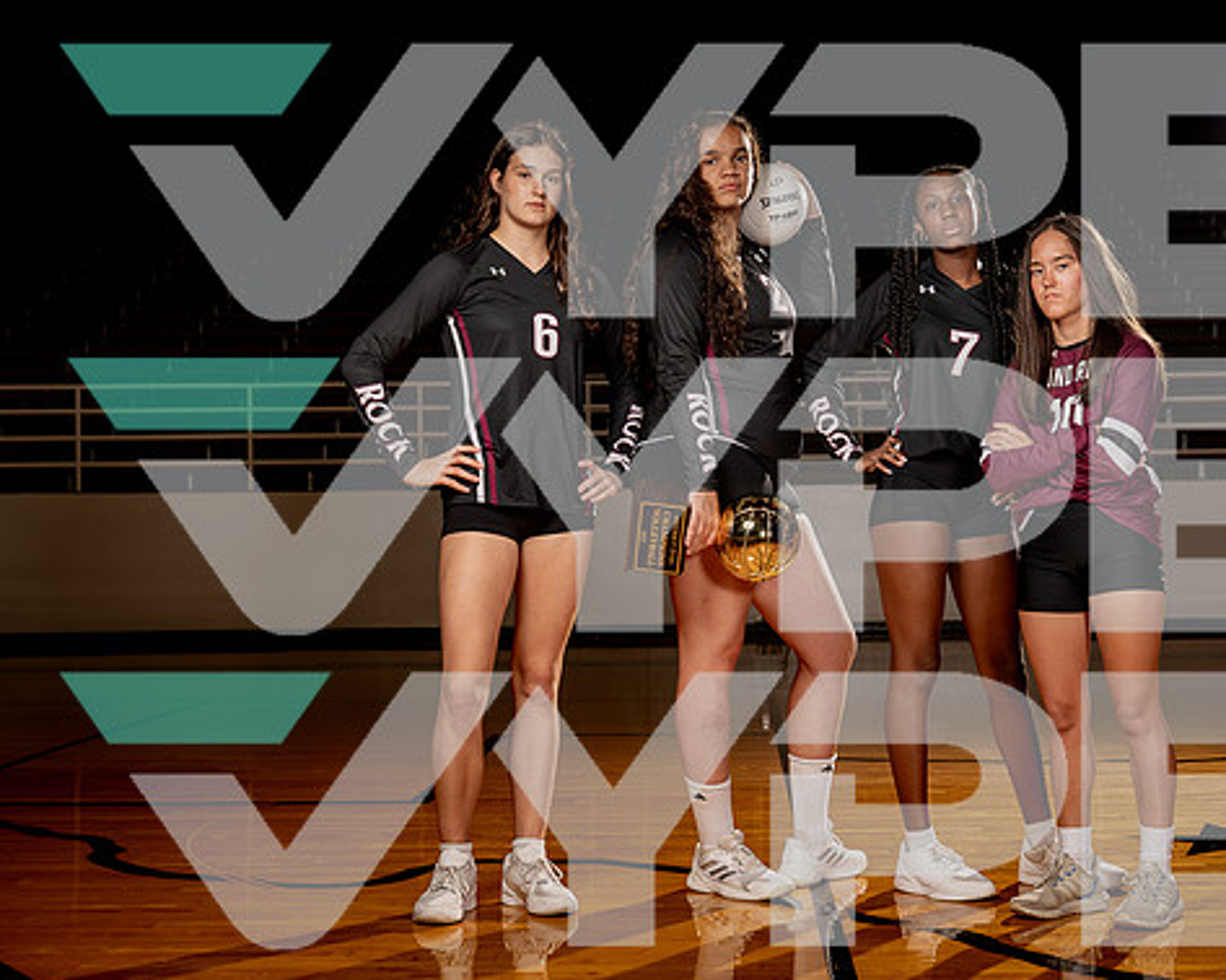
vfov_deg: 28.6
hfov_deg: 35.3
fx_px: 1922
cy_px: 496
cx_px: 728
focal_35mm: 53
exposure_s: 1/250
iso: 100
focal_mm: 46
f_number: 5.6
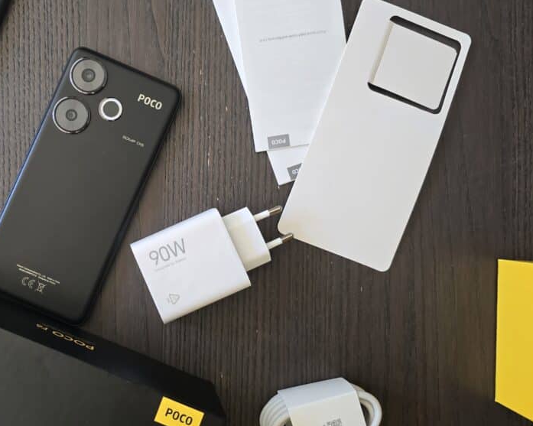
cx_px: 151
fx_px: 520
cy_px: 194
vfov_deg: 44.5
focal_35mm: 33
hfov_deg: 52.5
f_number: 1.7
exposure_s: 1/100
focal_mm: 6.3
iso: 400
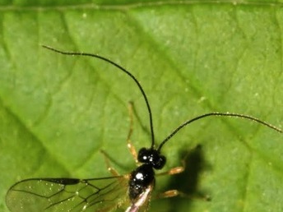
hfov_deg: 7.0
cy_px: 186
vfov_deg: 5.3
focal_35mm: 282
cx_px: 142
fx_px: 2305
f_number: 32
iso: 100
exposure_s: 1/60
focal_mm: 105
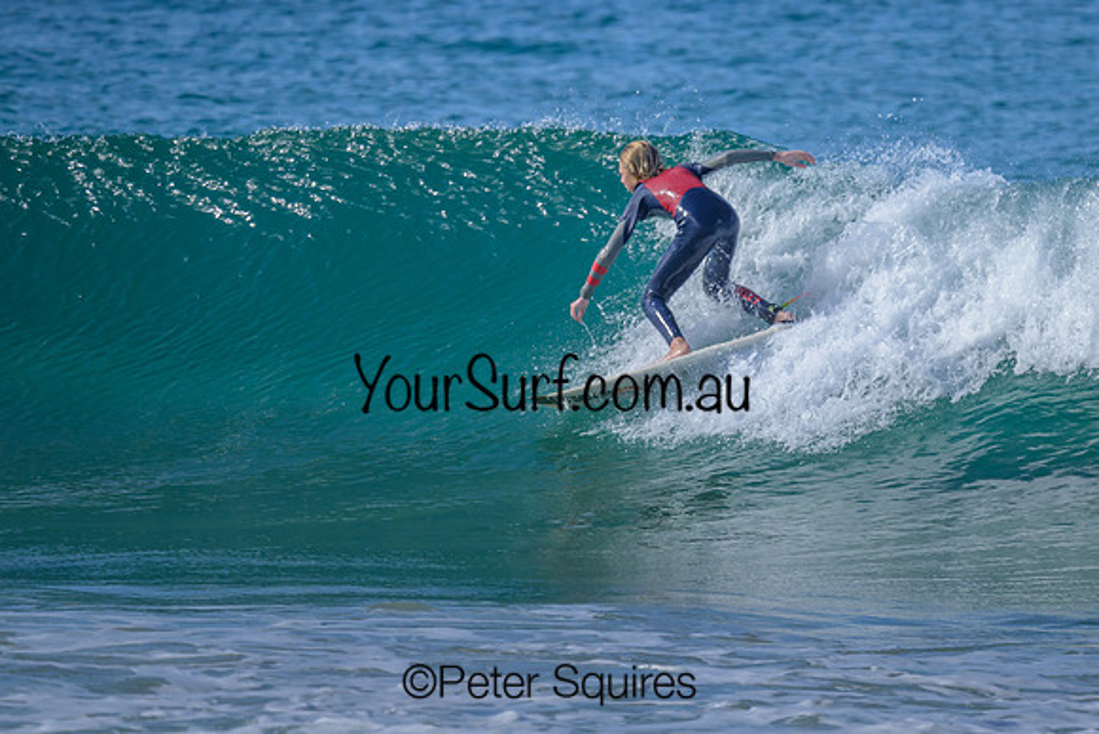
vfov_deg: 1.3
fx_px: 33546
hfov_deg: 1.9
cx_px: 754
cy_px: 230
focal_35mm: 1099
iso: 500
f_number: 6.3
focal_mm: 800
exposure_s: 1/2000
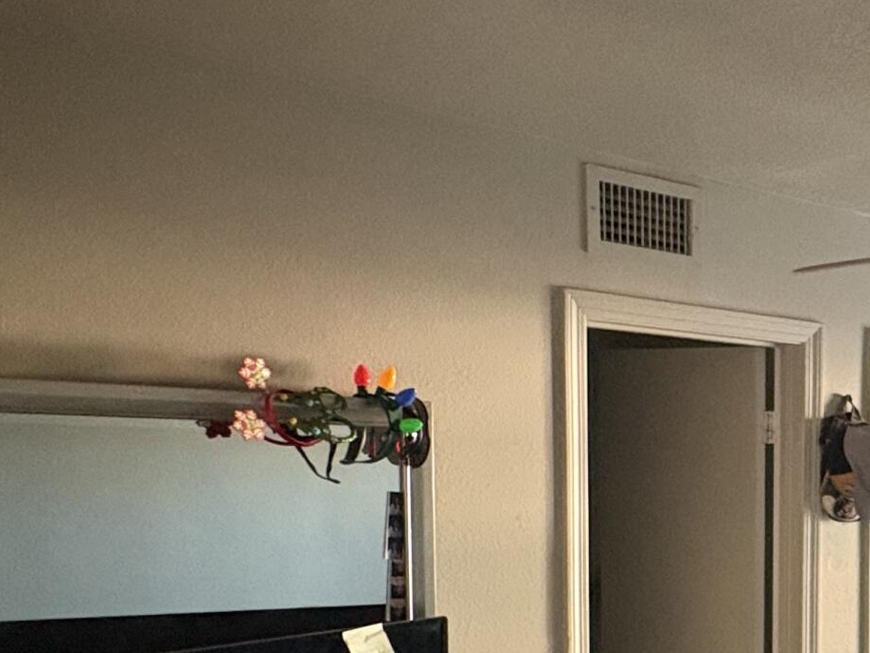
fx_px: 1156
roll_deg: -1.8
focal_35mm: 46
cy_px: 562
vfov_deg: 30.4
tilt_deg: -5.6
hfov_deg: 33.3
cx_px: 1054
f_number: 2.2
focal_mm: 2.22
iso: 640
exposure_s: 1/40
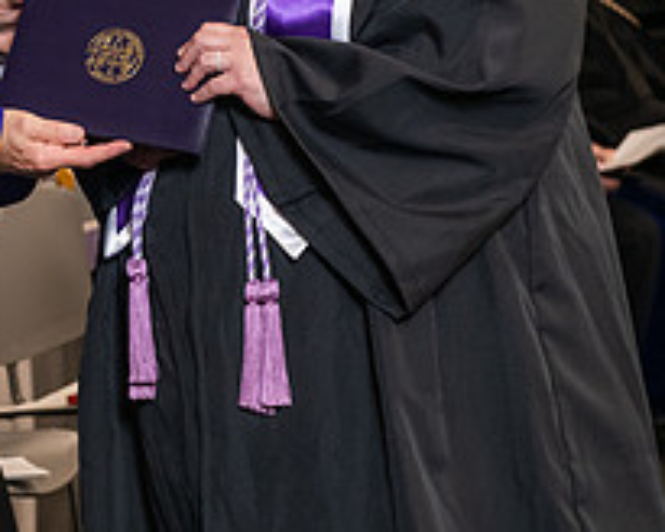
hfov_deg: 10.9
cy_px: -79
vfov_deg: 8.7
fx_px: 3444
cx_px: -68
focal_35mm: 175
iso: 1600
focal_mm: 66
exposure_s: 1/125
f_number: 5
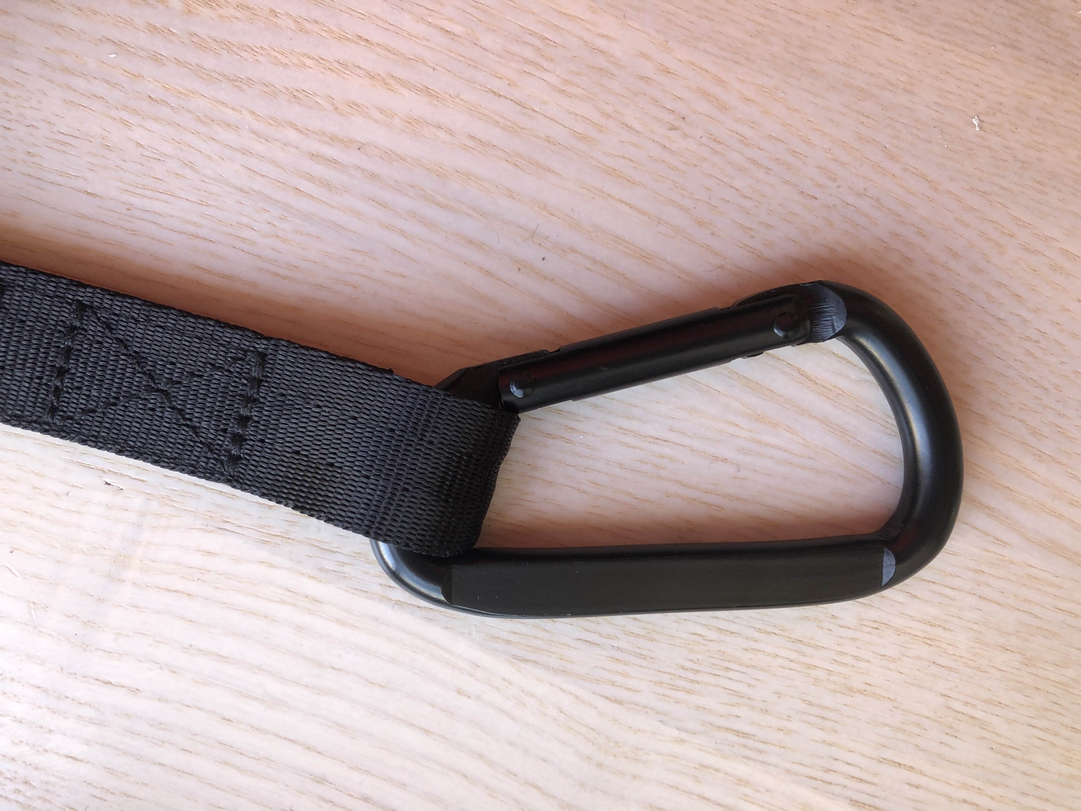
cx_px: 540
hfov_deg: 63.4
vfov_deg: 49.7
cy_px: 406
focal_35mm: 28
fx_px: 874
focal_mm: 3.99
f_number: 1.8
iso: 25
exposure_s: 1/40
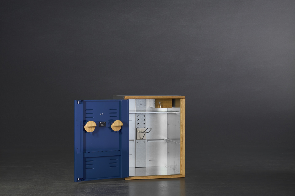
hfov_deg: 30.5
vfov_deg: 20.6
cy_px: 98
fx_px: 541
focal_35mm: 66
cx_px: 148
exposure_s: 1/160
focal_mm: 66
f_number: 7.1
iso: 200
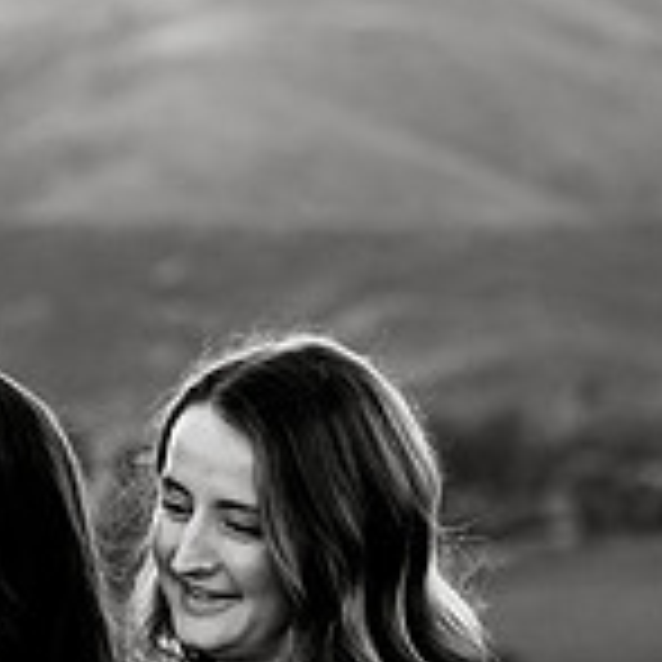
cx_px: -491
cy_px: 444
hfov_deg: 4.6
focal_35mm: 378
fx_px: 8179
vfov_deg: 4.6
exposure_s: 1/160
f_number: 4.5
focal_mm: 100
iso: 500
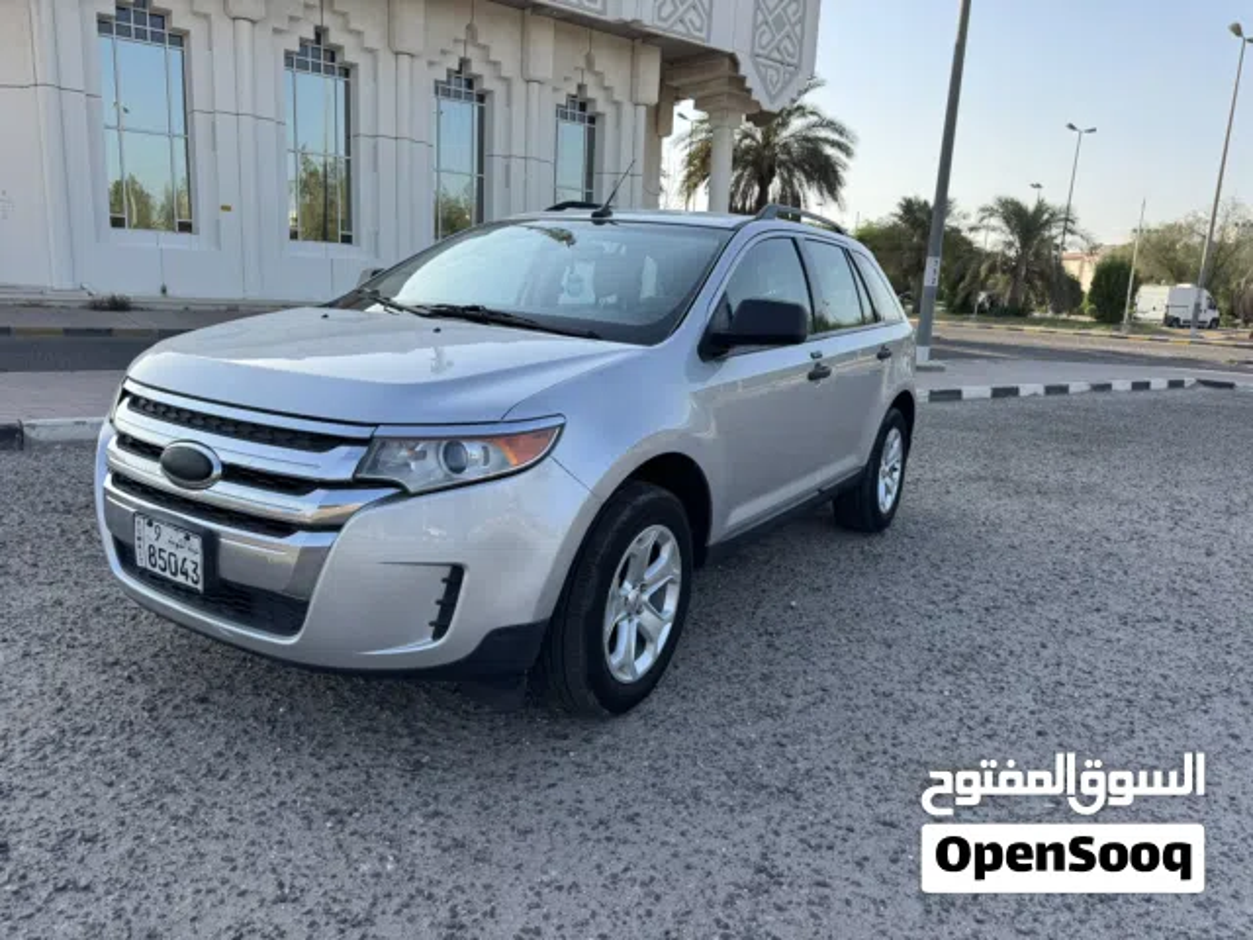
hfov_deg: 71.6
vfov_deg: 56.8
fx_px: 869
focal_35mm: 24
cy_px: 470
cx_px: 626
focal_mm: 6.76
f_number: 1.78
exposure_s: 1/1721
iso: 80
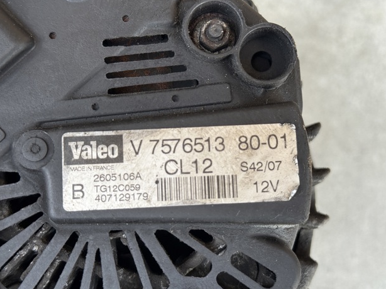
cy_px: 139
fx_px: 557
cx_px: 194
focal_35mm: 50
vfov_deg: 29.1
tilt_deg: -84.3
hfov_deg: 38.2
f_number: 1.78
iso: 100
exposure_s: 1/222
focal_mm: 6.76
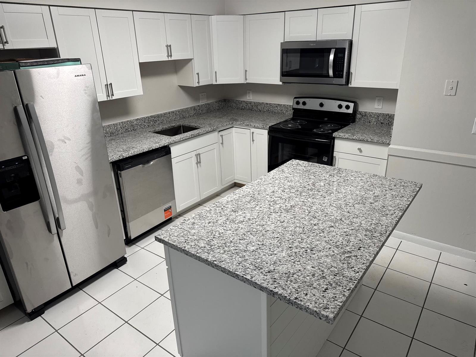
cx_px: 238
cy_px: 178
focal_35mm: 24
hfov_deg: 71.6
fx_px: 330
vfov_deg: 56.8
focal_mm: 6.76
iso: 200
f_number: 1.78
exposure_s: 1/111
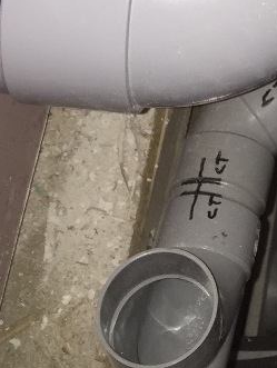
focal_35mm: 105
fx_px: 1118
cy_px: -119
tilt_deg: -61.0
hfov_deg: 13.4
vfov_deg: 17.5
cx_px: 410
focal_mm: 4.15
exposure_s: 1/16
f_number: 2.2
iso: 32
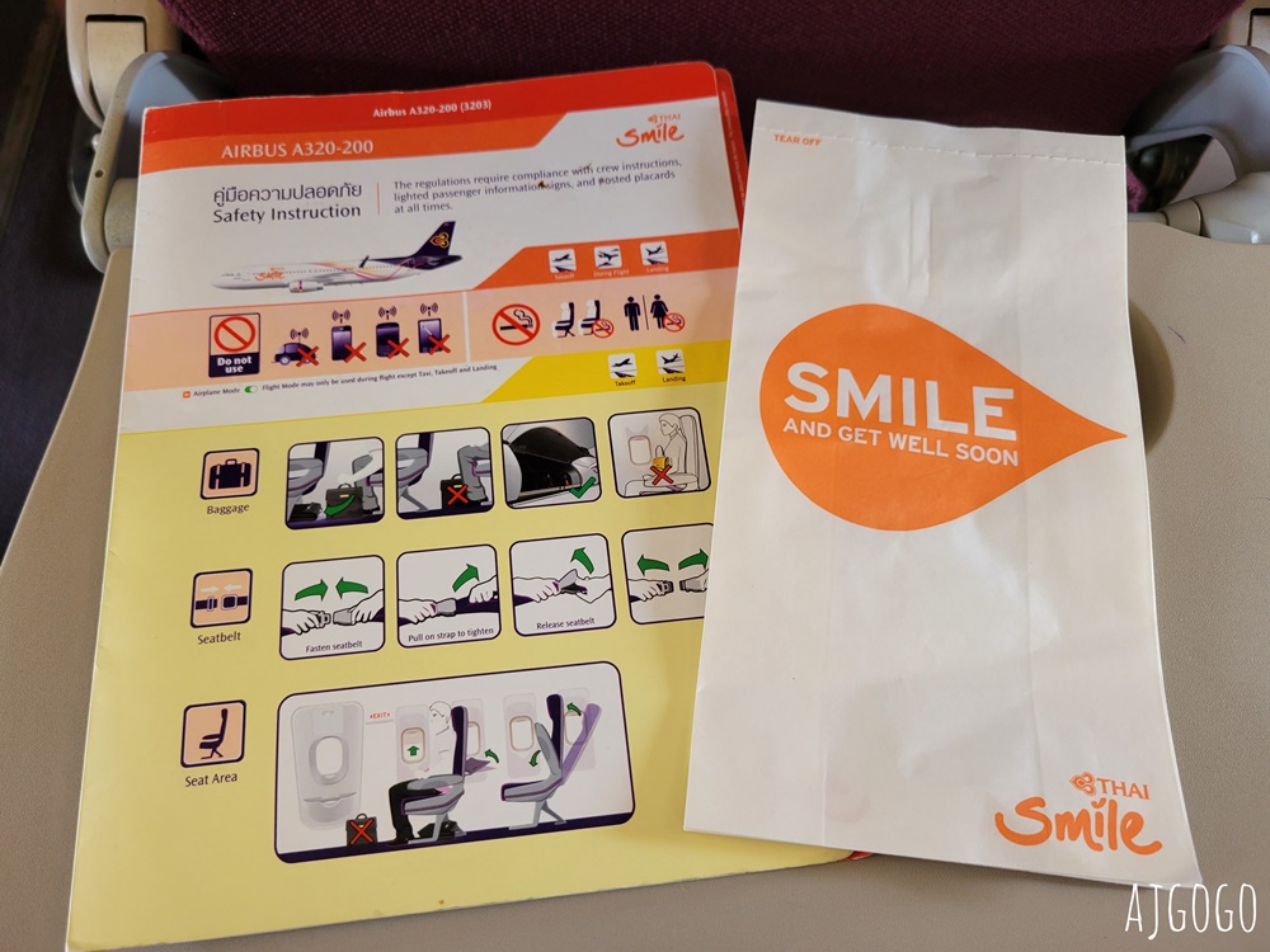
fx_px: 954
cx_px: 635
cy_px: 476
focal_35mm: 26
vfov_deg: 53.1
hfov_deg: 67.3
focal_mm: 5.4
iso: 160
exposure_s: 1/60
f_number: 1.8
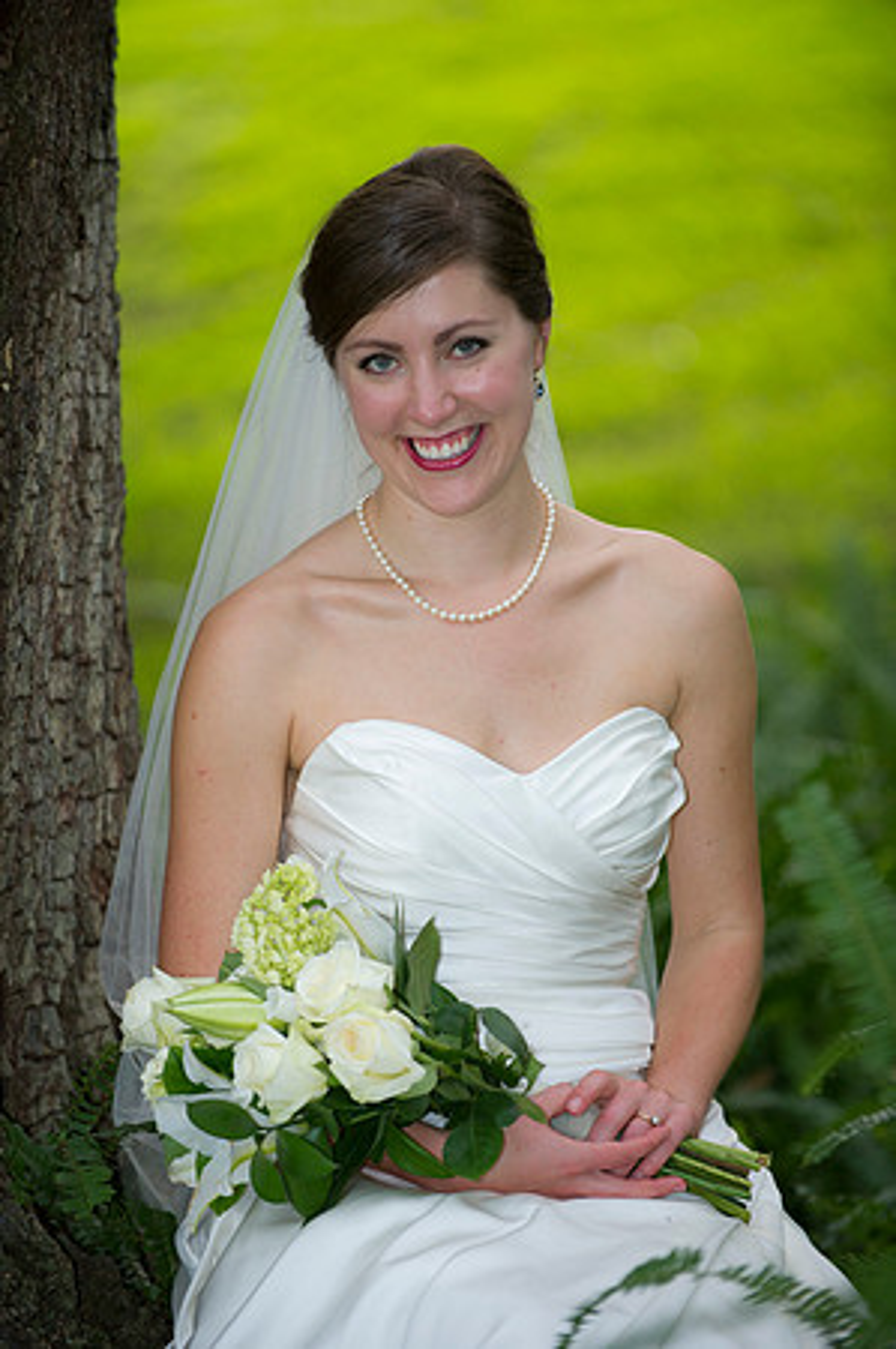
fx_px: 6548
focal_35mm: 175
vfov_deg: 11.8
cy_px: 674
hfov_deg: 7.8
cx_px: 448
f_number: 2.8
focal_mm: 175
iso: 400
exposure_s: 1/200
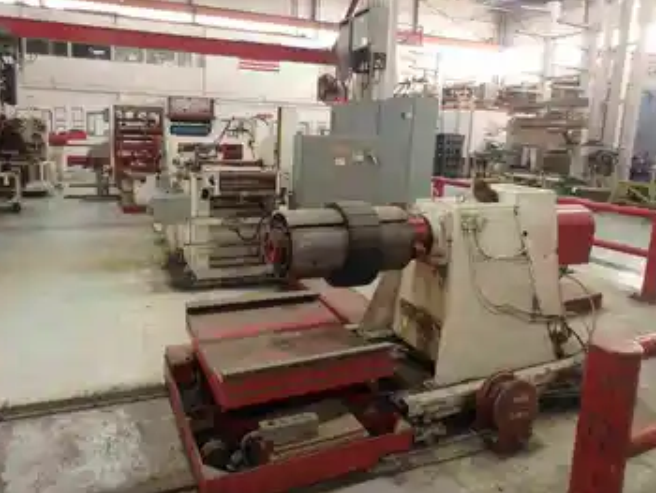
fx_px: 455
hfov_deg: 71.3
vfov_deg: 56.8
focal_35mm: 24
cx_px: 289
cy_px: 229
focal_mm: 3.7
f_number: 3.5
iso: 800
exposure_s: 1/20
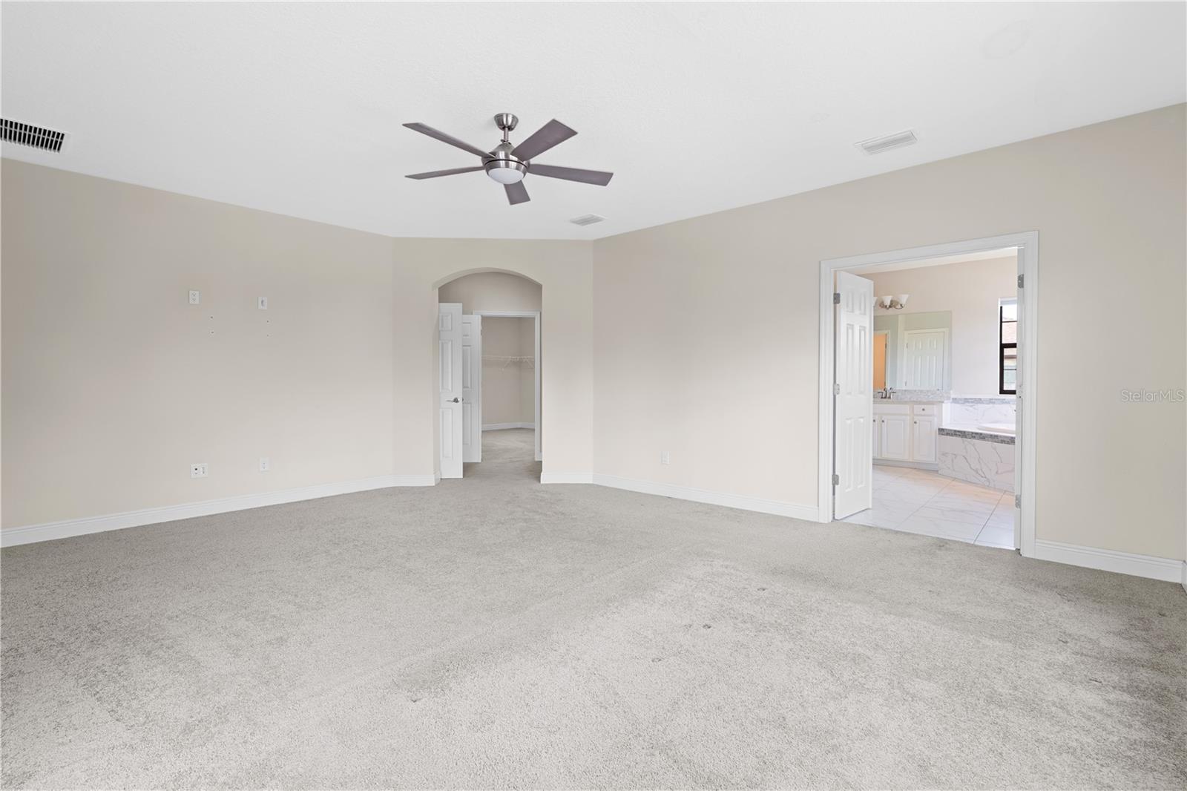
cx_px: 594
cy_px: 396
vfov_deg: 73.7
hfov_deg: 96.7
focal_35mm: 16
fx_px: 527
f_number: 8
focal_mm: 16
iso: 200
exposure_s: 1/1.25
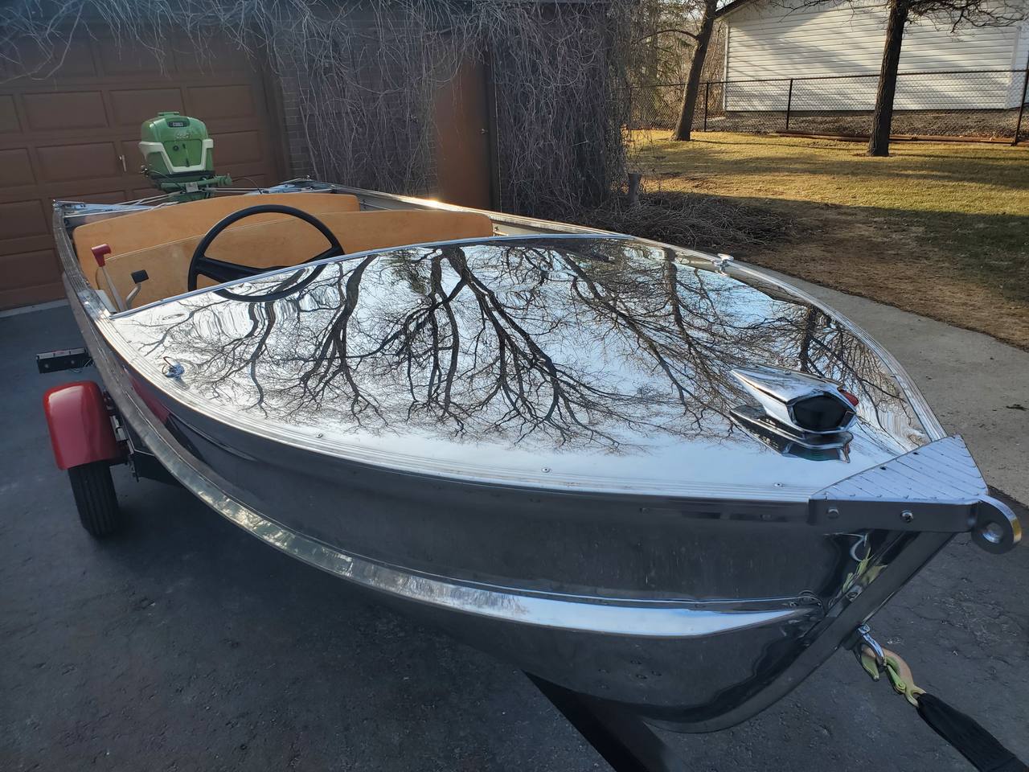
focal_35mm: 26
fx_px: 773
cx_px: 514
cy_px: 386
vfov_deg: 53.1
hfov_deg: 67.3
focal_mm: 4.3
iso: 50
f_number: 2.4
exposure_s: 1/655
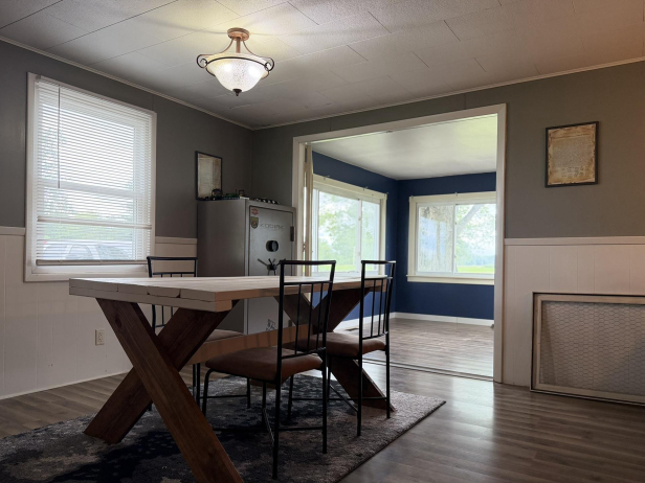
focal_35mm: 26
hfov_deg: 67.3
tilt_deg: +0.3
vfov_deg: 53.0
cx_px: 309
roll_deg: -1.3
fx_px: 484
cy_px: 259
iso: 200
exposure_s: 1/120
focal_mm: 6.76
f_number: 1.78
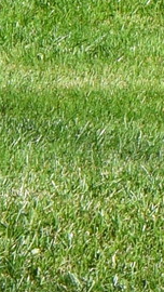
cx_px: 1138
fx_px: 7610
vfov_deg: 2.2
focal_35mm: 985
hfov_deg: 1.2
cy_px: -638
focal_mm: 55
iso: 400
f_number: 10
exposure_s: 1/320
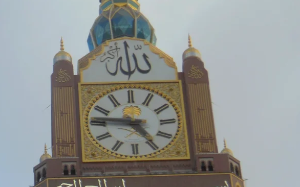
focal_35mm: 202
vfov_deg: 6.5
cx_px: 47
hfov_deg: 10.3
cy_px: 101
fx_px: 1651
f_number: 5.6
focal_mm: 16.5
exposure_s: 1/400
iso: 125
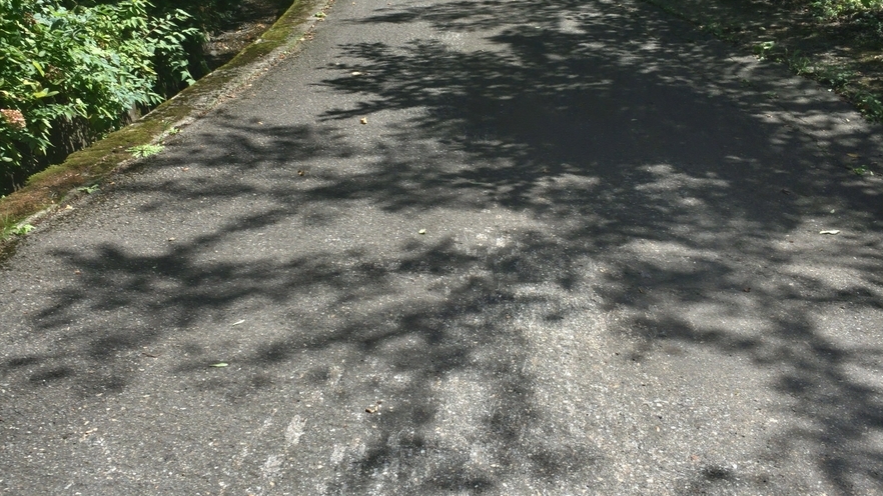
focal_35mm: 43
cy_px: 148
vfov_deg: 27.5
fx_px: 1007
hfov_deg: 47.4
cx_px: 438
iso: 25
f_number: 2.2
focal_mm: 4.15
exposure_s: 1/569
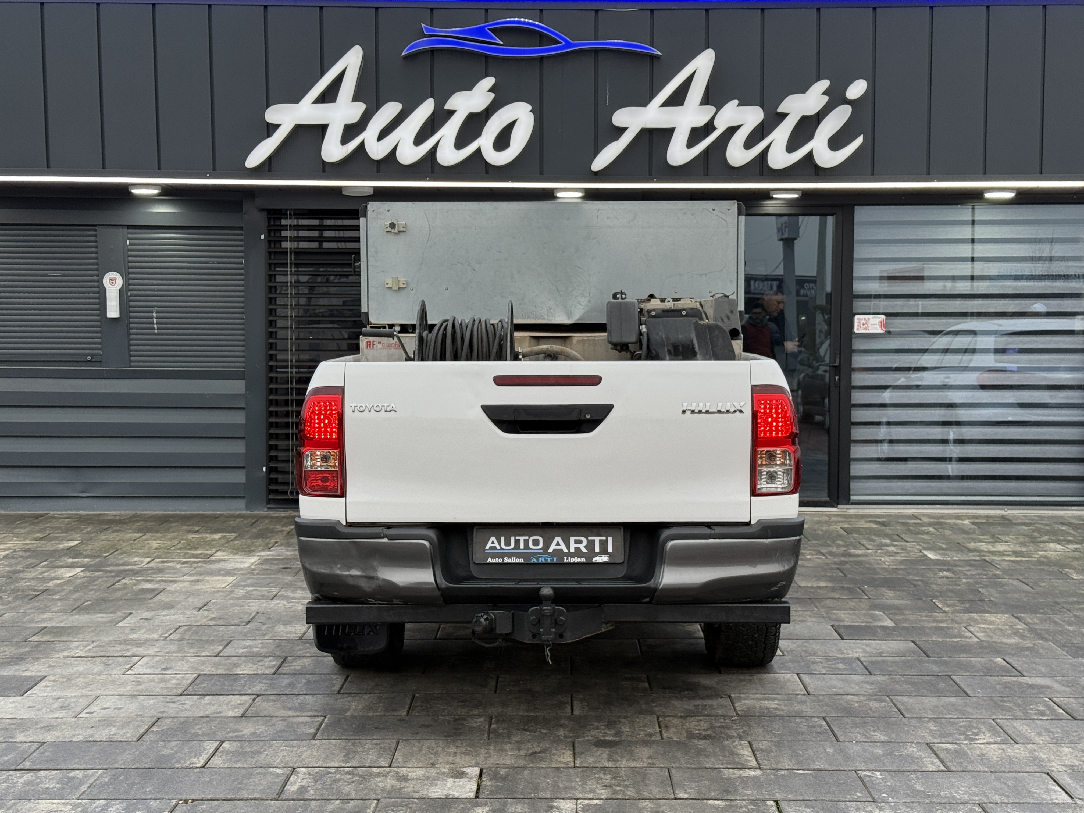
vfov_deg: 30.3
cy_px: 406
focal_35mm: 48
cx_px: 542
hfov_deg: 39.7
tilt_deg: -3.3
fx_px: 1503
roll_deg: +0.4
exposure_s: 1/122
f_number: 1.78
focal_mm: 6.76
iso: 80
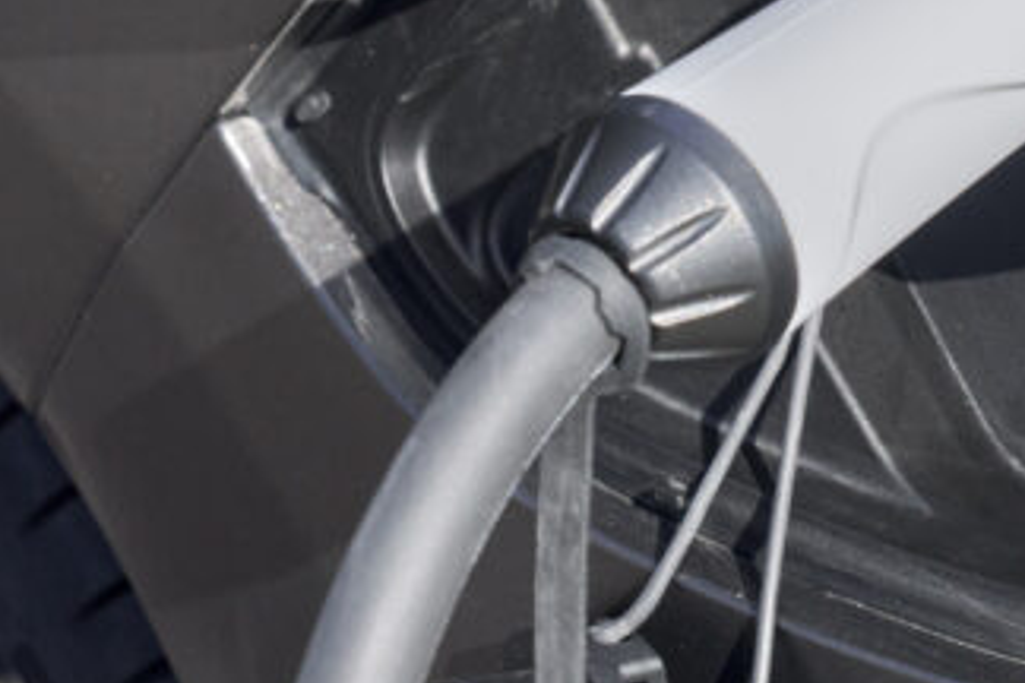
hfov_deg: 10.0
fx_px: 5808
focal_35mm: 204
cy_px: -194
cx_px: 971
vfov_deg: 6.7
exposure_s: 1/320
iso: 160
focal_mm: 66
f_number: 8
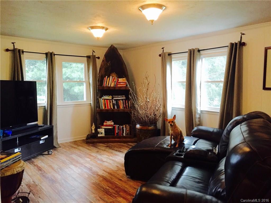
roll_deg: -0.5
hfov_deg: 61.7
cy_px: 102
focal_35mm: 29
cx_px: 136
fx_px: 227
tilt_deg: -6.0
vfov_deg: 48.2
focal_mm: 4.15
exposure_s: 1/30
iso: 160
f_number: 2.2
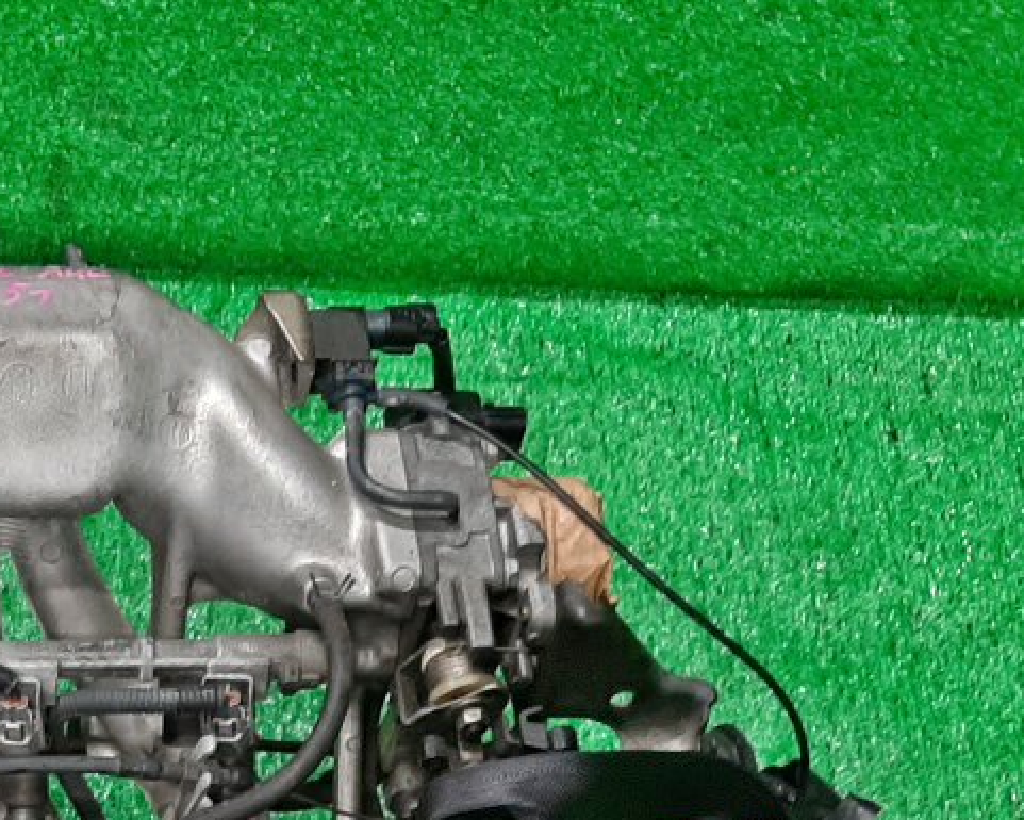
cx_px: 145
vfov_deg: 18.4
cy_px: 1133
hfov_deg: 24.5
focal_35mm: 76
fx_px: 2304
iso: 116
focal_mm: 3.93
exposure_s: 1/50
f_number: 1.7
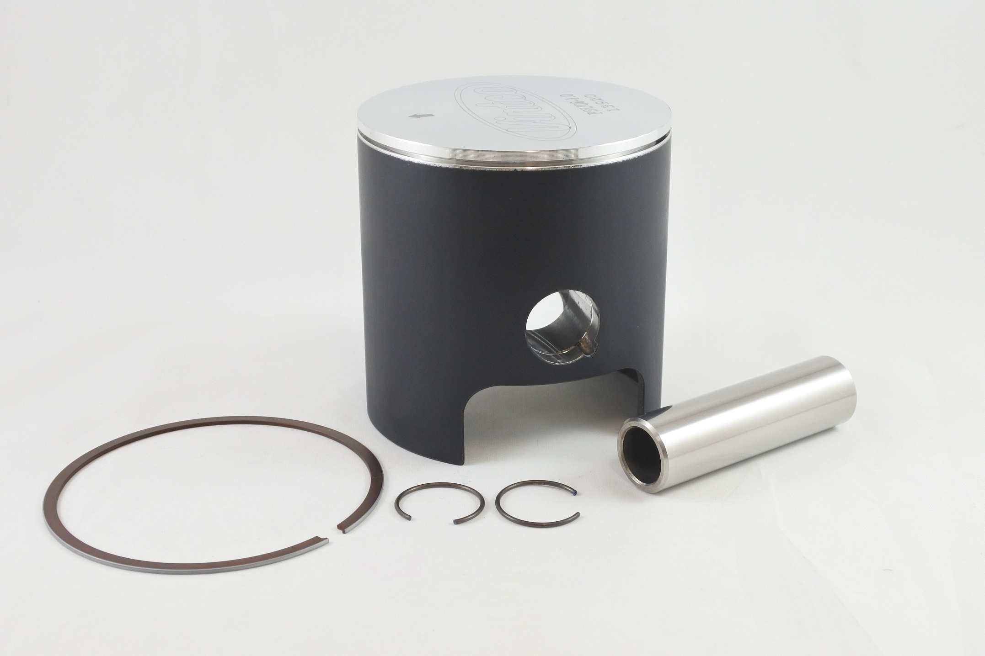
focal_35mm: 39
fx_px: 1067
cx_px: 492
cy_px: 328
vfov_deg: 34.2
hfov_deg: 49.6
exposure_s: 1/125
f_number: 4.2
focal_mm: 14.7
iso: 500
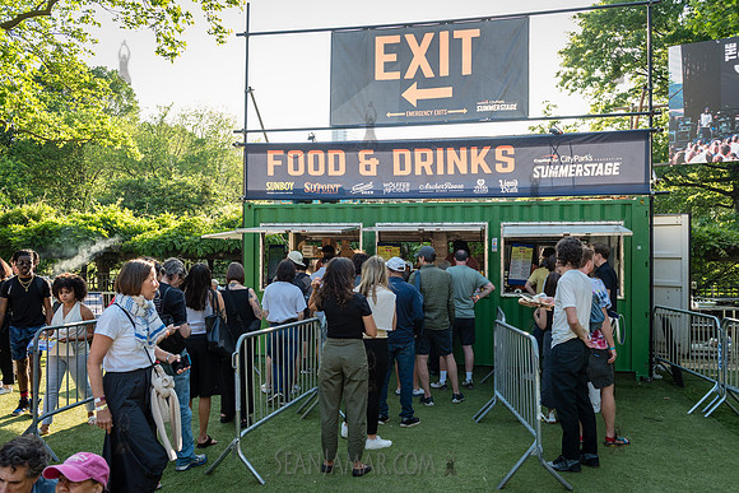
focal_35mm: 30
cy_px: 246
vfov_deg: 43.2
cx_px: 370
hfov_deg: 61.4
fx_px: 622
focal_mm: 29
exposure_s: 1/640
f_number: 3.5
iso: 800
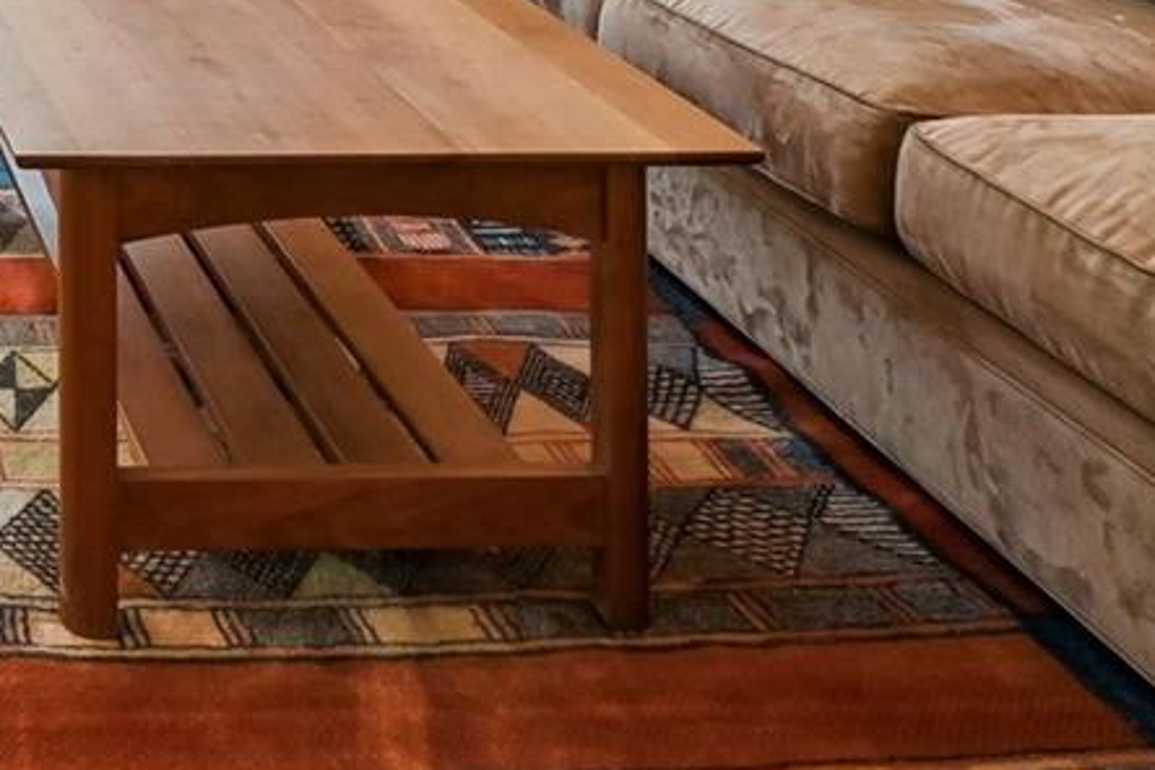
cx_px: -289
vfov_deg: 19.2
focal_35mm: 56
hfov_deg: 29.7
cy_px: -564
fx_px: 1790
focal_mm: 15.5
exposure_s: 1/13
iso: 400
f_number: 10
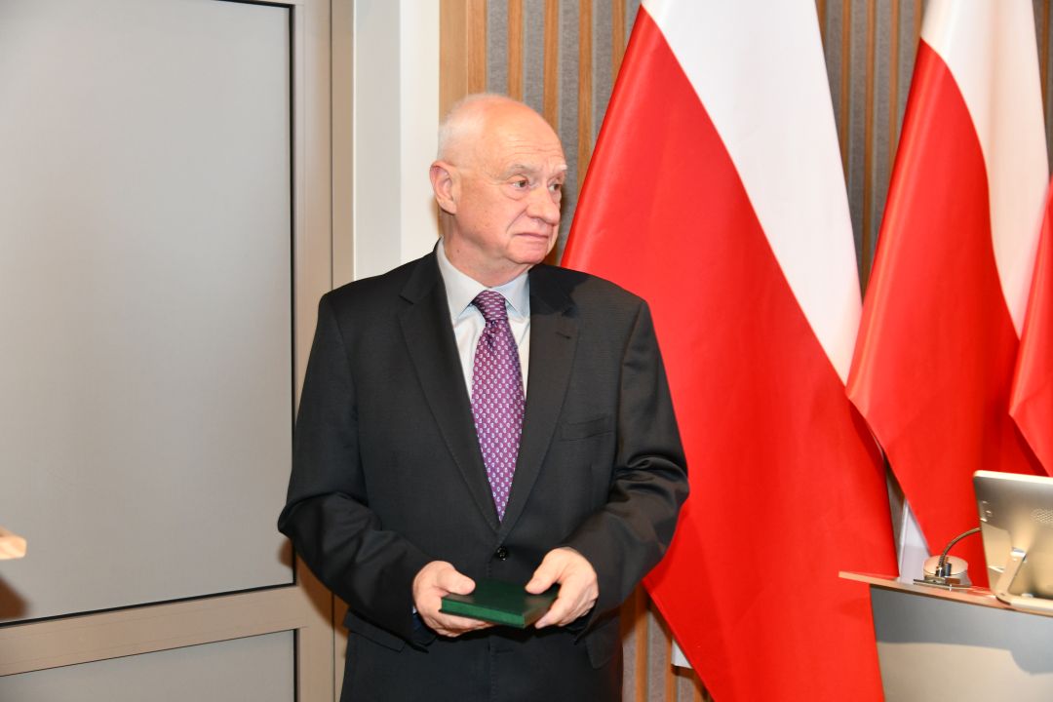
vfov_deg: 29.2
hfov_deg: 42.7
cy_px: 351
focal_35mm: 46
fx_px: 1345
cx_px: 526
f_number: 4.5
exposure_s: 1/60
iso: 2000
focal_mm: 46
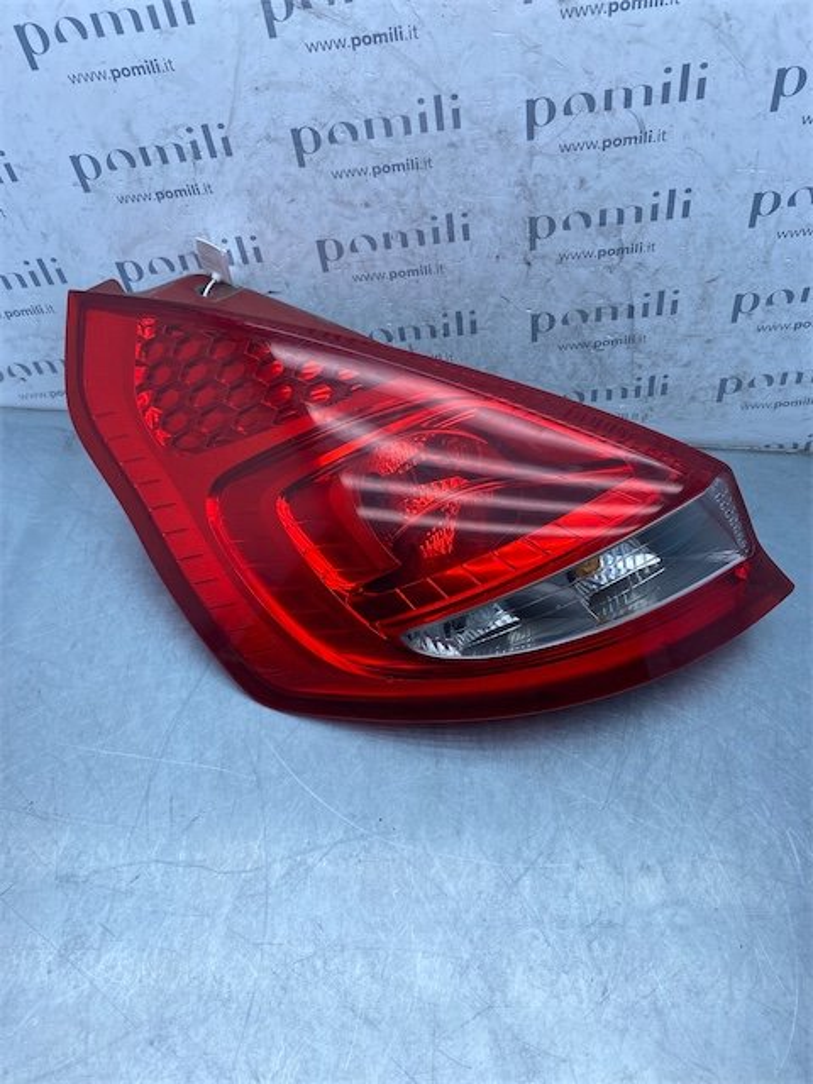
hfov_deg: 53.1
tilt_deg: -49.1
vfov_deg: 67.3
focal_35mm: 26
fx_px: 814
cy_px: 542
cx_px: 406
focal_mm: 4.25
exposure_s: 1/905
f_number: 1.8
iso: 32
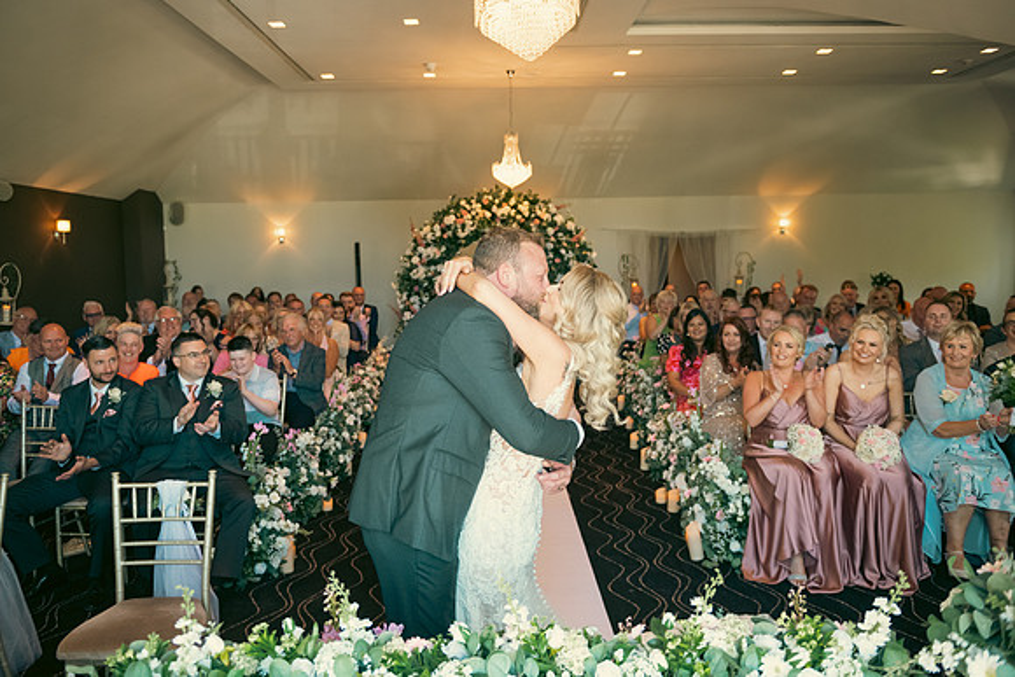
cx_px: 508
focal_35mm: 29
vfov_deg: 45.0
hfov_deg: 63.6
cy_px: 338
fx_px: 818
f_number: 3.5
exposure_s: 1/160
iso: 1000
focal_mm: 29
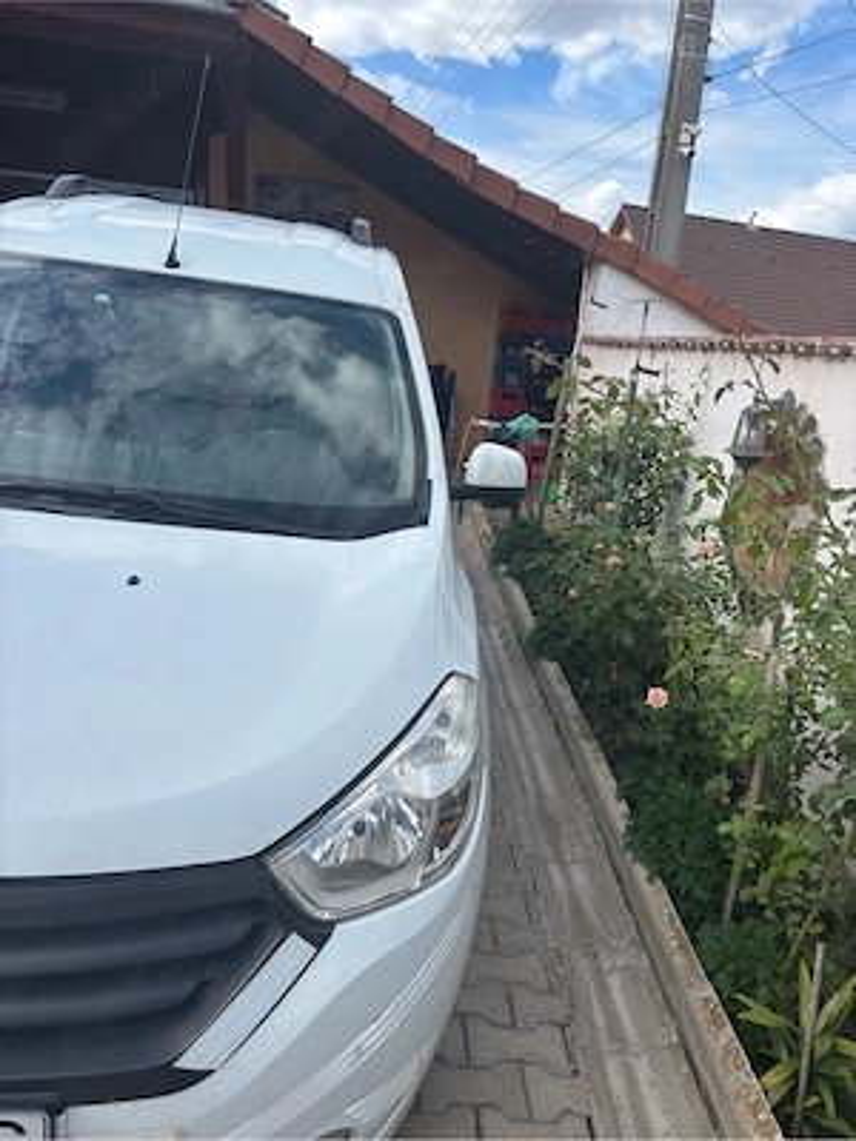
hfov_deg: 53.1
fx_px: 857
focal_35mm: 26
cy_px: 570
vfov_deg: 67.3
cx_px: 428
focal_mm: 5.96
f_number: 1.6
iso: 50
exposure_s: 1/2513
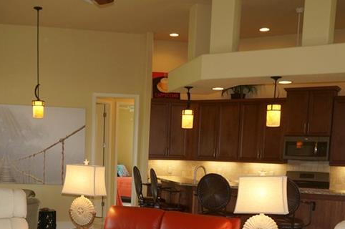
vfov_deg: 25.3
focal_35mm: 51
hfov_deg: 38.4
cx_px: 112
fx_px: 488
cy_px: 220
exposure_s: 1/60
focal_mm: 16
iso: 200
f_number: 4
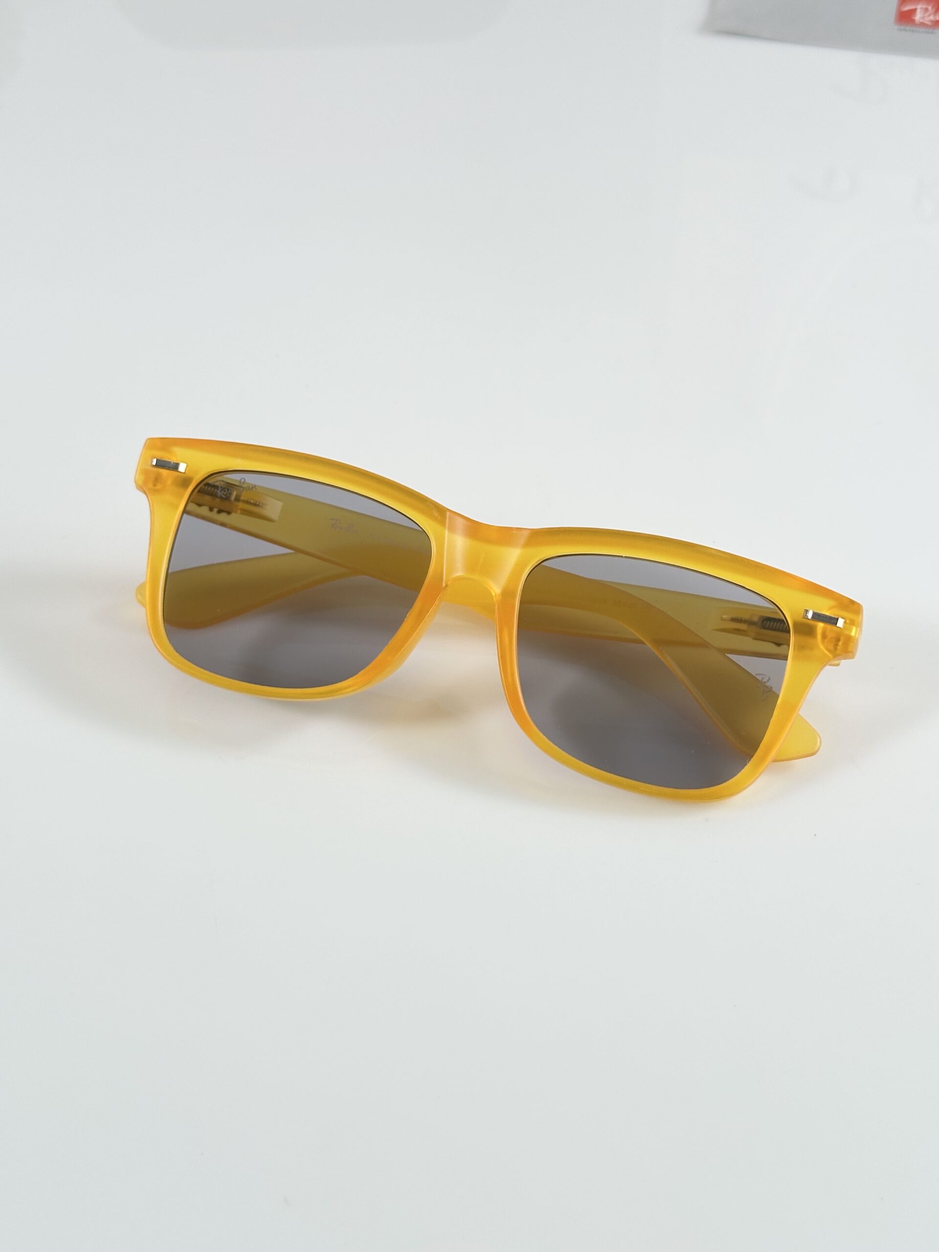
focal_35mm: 48
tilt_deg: -45.5
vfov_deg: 39.7
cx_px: 470
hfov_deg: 30.3
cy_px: 626
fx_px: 1736
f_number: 1.78
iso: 64
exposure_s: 1/121
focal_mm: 6.86
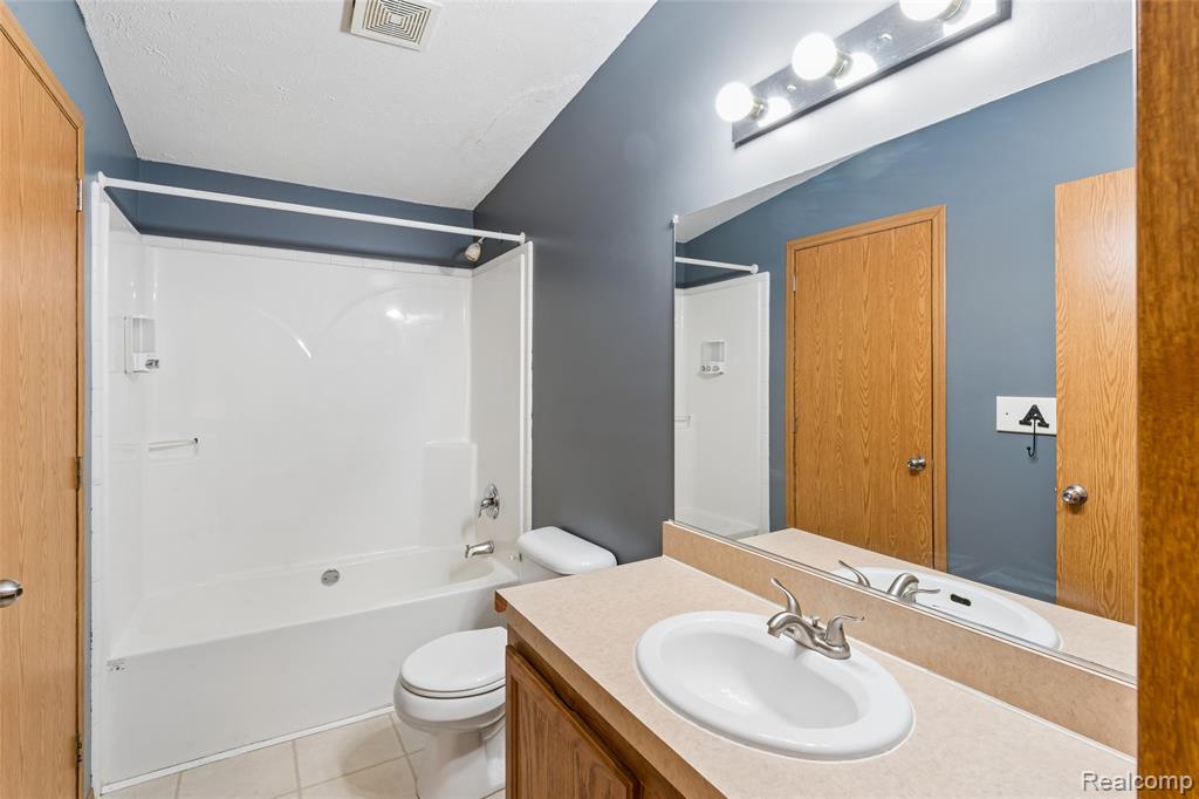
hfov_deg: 94.3
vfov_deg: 71.4
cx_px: 600
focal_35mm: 17
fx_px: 556
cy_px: 400
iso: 400
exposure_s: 1
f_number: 13
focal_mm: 16.7
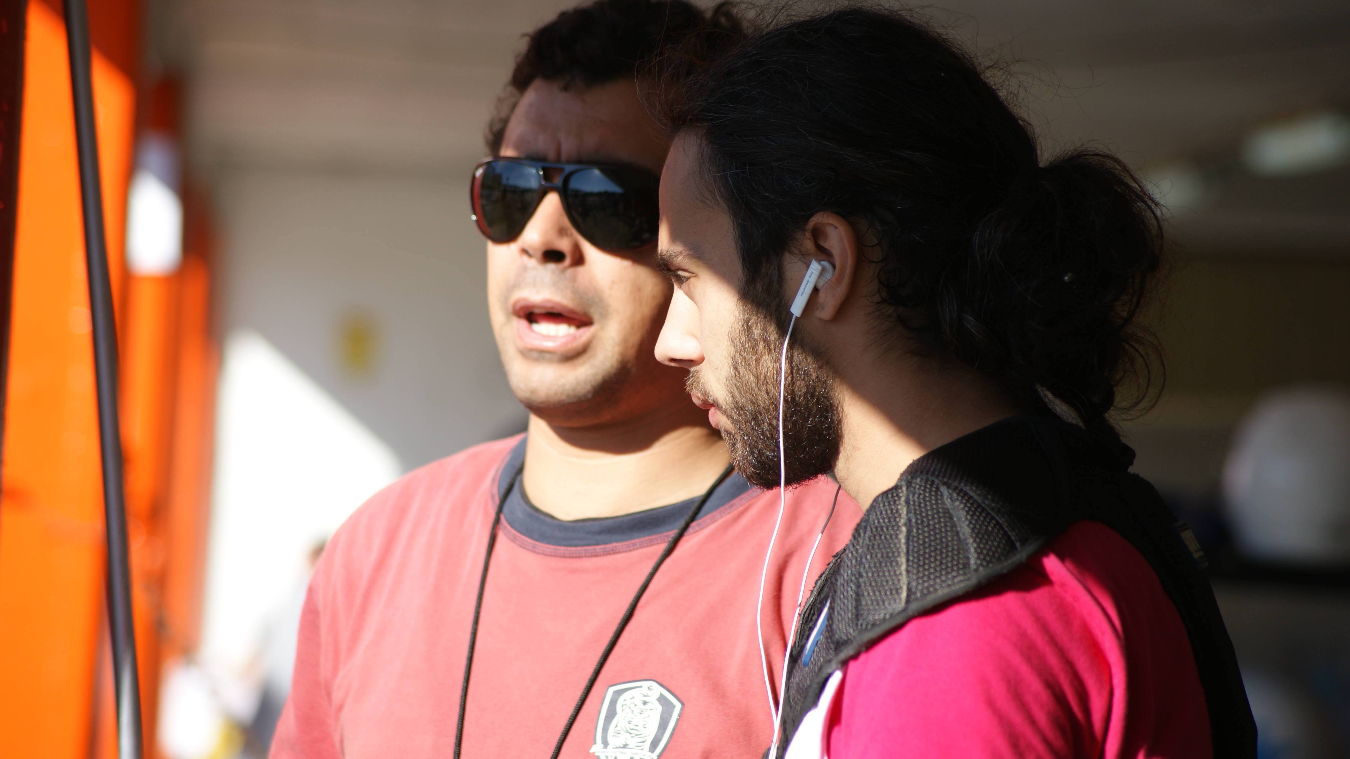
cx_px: 675
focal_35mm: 236
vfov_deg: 5.1
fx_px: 8448
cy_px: 333
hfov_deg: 9.1
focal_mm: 150
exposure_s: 1/320
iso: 100
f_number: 5
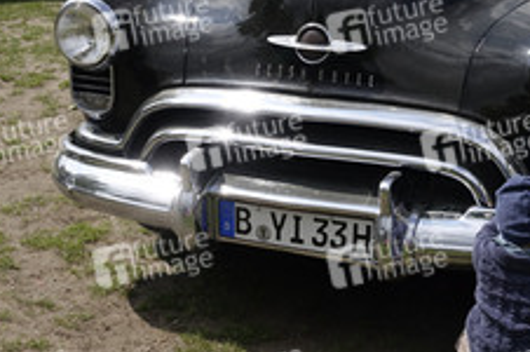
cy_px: 84
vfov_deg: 15.1
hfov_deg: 22.4
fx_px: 1323
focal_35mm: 90
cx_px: 419
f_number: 6.3
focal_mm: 16.43
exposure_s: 1/400
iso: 100
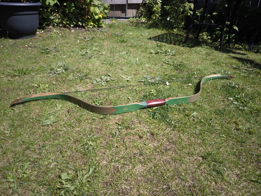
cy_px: 98
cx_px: 130
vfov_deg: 56.8
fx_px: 181
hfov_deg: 71.6
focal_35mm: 24
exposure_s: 1/1128
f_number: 1.9
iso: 50
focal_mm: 6.92
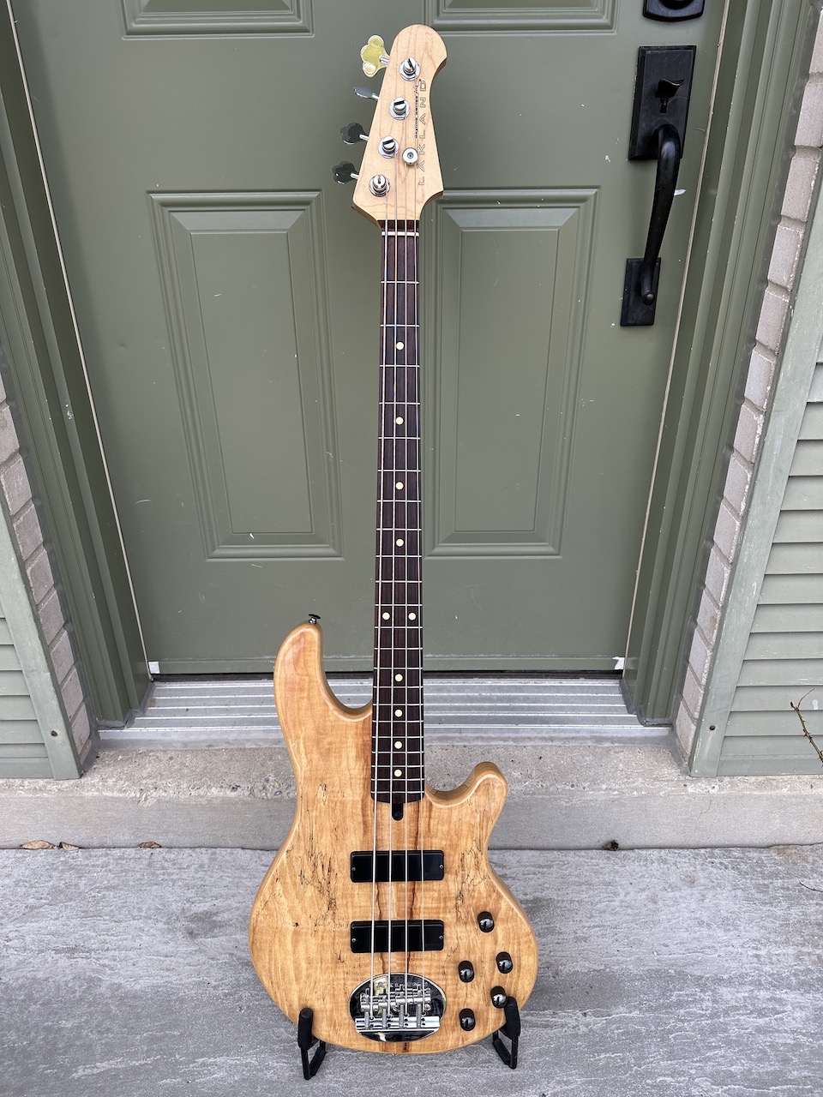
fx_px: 761
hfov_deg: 56.8
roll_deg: +0.6
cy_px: 548
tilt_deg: -28.8
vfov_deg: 71.6
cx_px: 412
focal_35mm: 24
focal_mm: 6.86
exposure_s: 1/377
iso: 80
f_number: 1.78
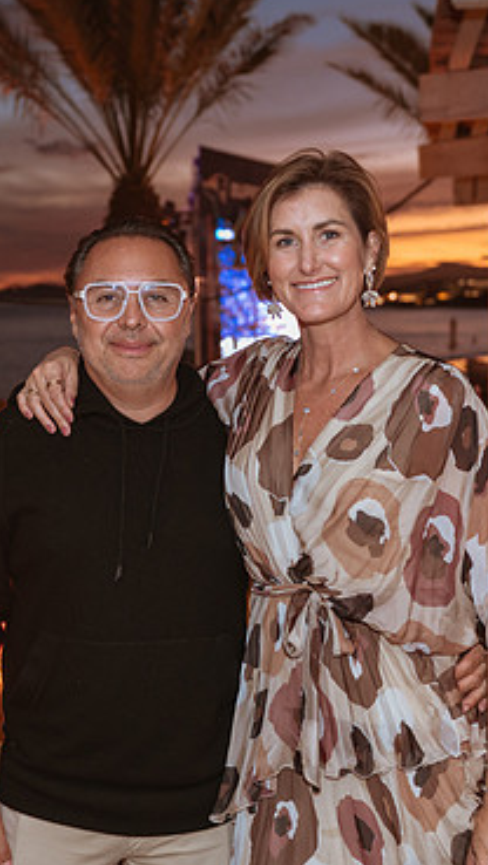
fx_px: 1378
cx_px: 170
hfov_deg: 20.0
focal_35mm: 60
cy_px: 396
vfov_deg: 34.9
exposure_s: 1/15
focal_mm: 32
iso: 500
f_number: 2.8
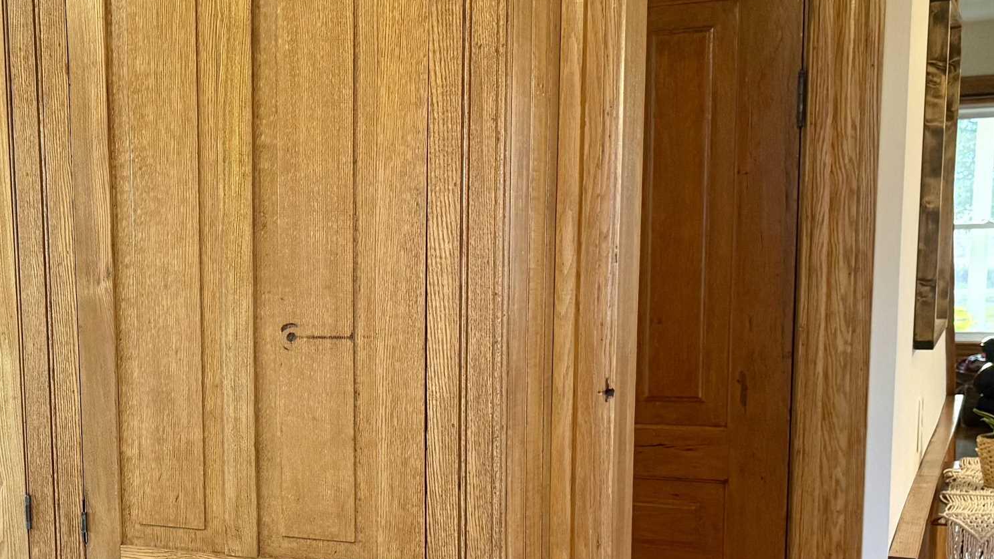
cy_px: 449
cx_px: 150
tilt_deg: -8.8
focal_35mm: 54
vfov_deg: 21.9
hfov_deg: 36.7
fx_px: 1424
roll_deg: +2.0
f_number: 1.78
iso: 250
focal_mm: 6.76
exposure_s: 1/60
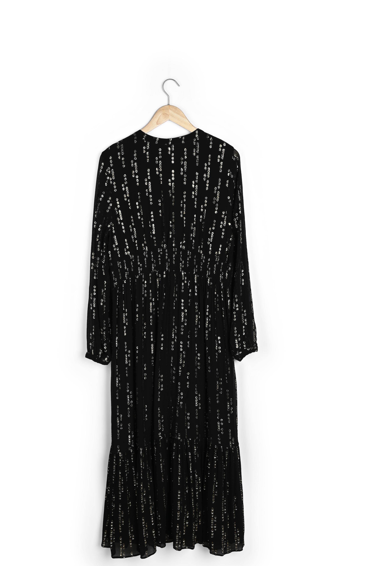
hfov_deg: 27.5
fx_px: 770
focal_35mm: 49
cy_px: 304
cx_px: 169
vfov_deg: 40.3
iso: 100
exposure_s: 1/125
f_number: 11
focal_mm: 44
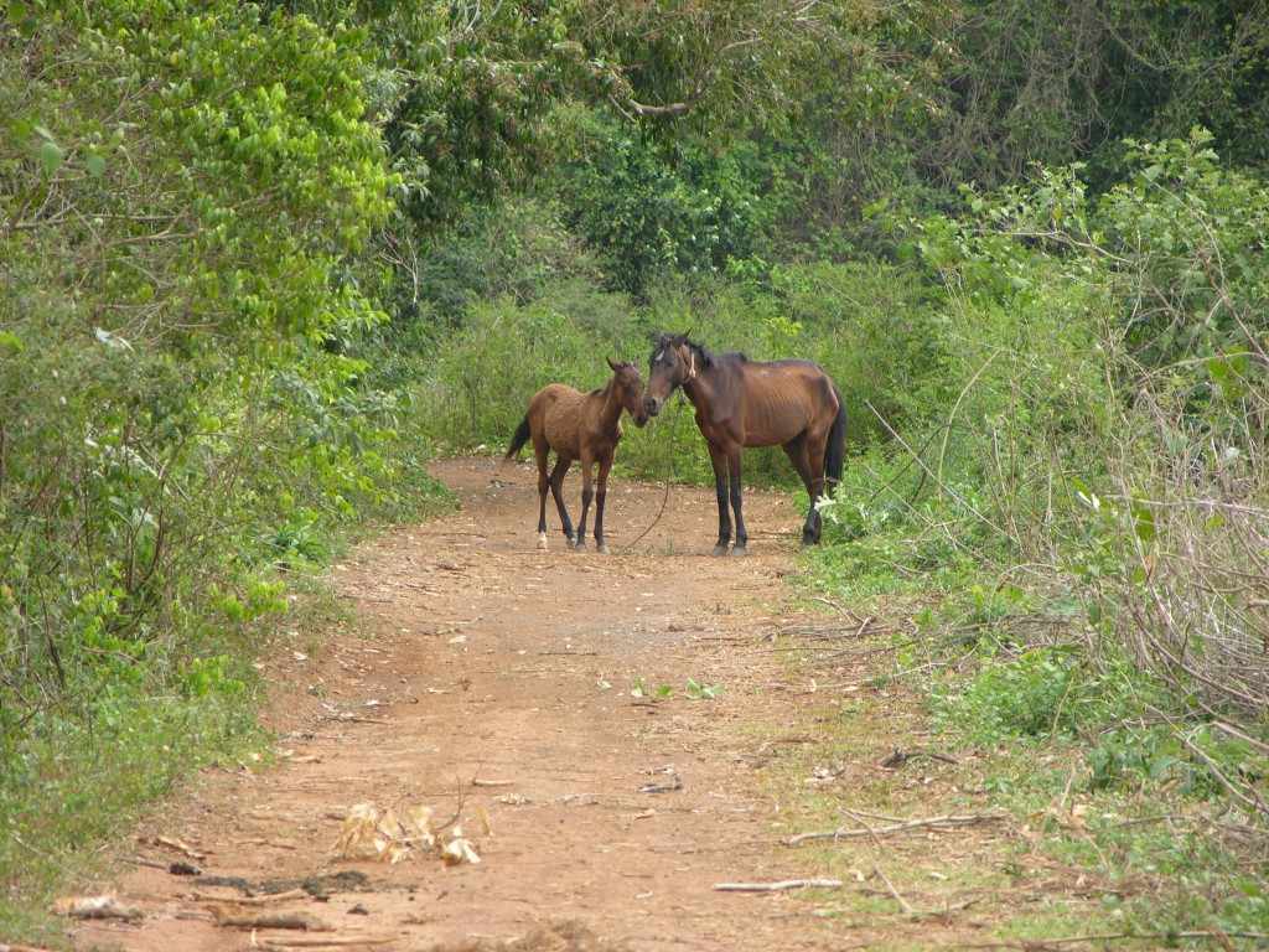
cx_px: 634
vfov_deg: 5.3
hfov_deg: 7.1
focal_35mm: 280
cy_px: 476
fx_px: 10265
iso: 50
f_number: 4.2
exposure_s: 1/69.5
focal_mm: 71.2
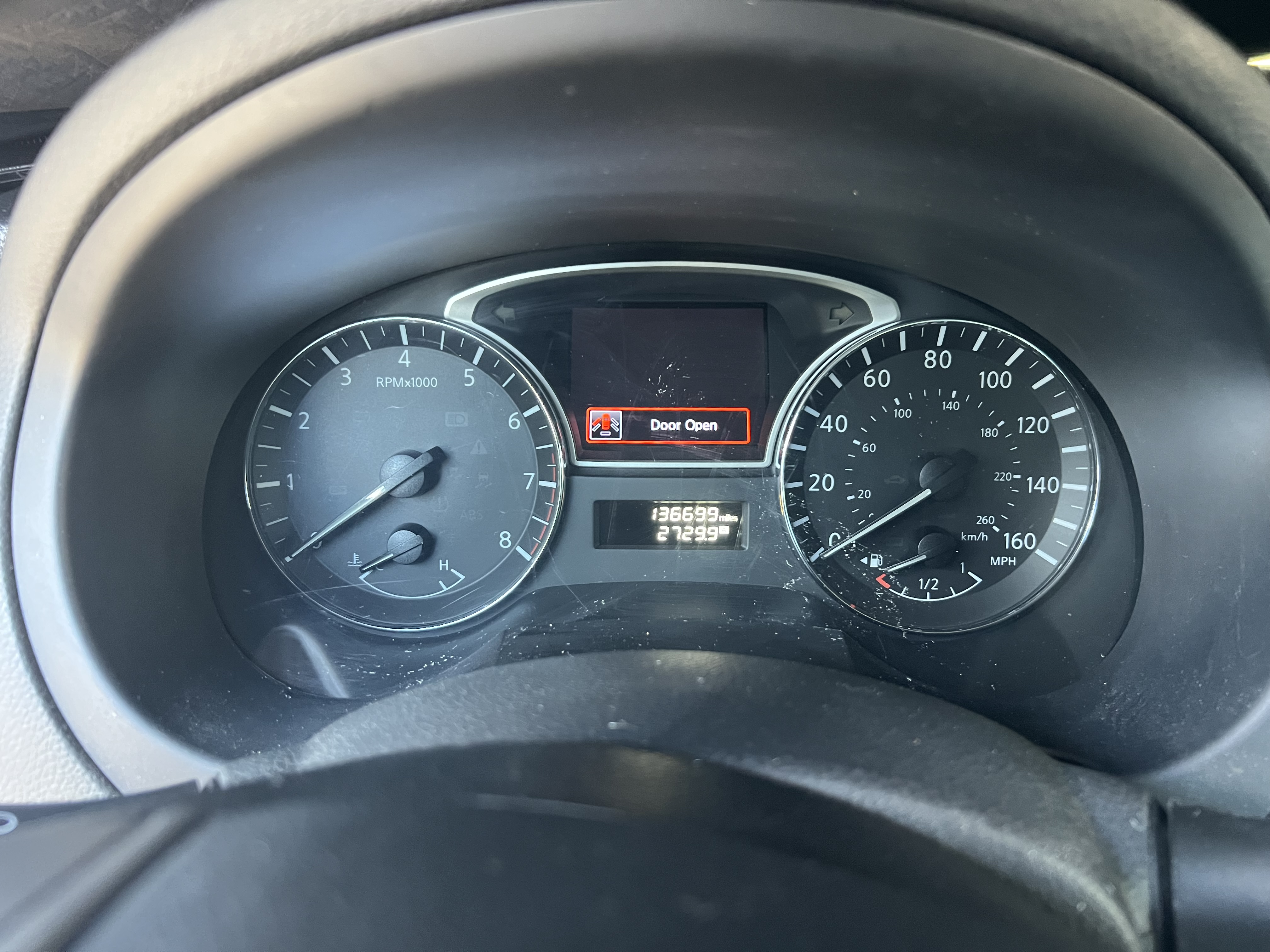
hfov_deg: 67.3
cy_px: 476
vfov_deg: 53.1
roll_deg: -0.3
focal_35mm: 26
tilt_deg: -28.2
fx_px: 954
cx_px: 635
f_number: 1.5
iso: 500
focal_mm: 5.7
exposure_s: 1/48
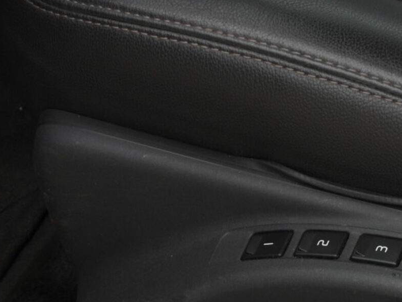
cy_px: 253
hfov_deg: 10.0
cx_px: 336
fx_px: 2288
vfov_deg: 7.5
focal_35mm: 197
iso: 100
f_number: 3.5
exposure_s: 1/100
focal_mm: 17.5
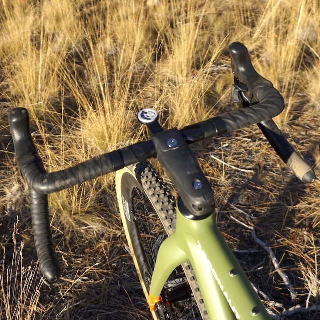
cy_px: 162
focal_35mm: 49
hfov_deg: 34.9
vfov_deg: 34.9
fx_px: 509
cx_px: 155
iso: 200
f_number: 4.5
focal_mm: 25
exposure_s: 1/1000
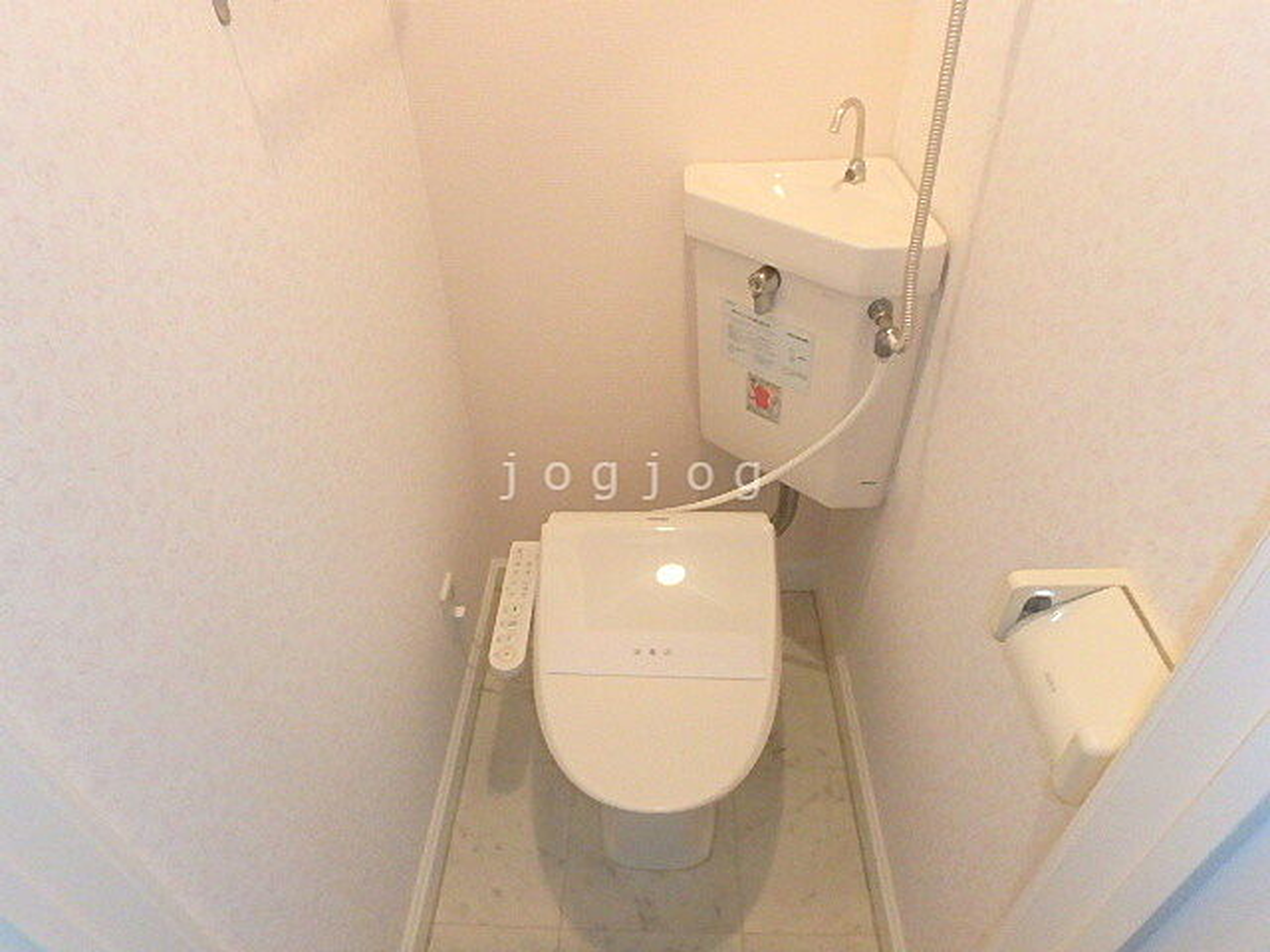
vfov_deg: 63.4
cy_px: 476
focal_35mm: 21
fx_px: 770
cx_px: 635
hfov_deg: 79.0
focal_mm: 3.7
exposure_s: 1/30
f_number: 6
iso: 125
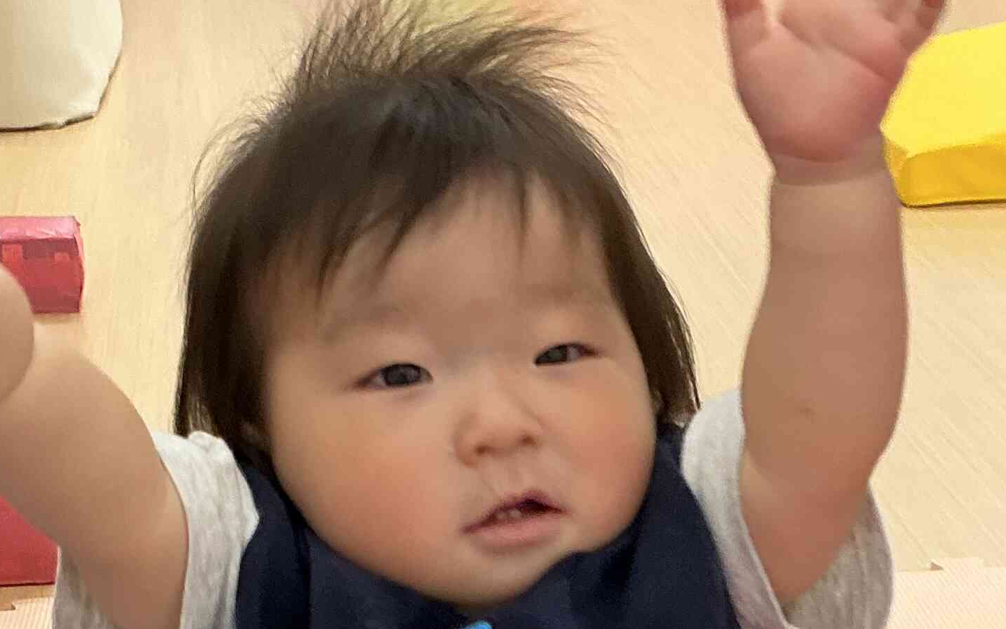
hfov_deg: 24.0
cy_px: 709
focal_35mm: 86
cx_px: 381
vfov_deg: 14.8
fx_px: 2358
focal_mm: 3
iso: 64
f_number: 1.8
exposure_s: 1/60
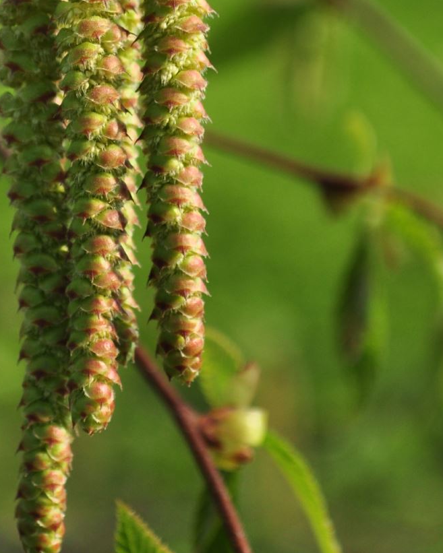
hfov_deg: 7.7
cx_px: 101
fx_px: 3281
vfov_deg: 9.6
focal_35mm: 200
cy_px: -33
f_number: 5.6
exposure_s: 1/400
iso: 200
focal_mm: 55
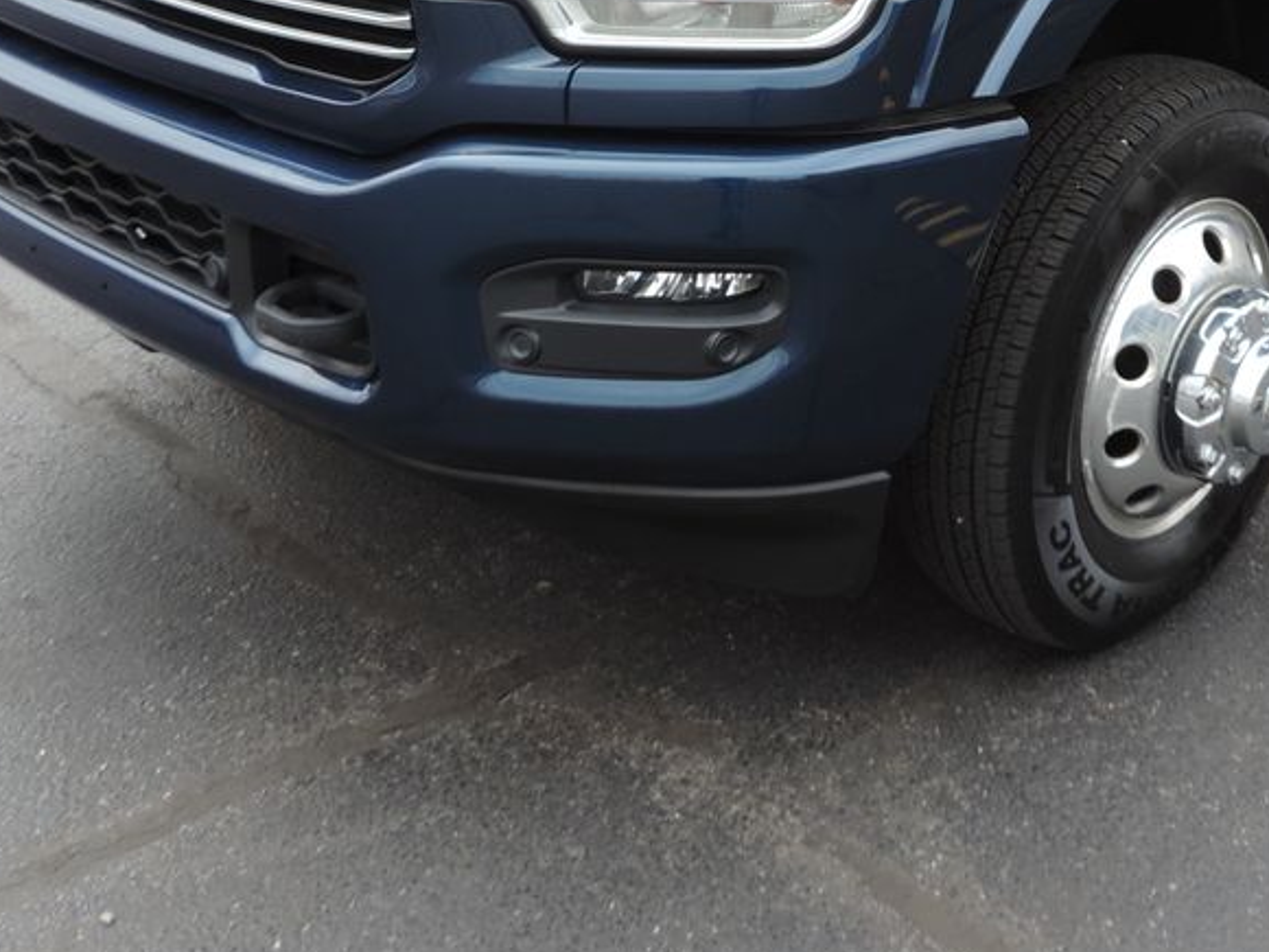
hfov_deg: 35.4
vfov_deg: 26.5
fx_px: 1943
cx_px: 947
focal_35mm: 53
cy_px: 72
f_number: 3
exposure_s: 1/250
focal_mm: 4.3
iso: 80
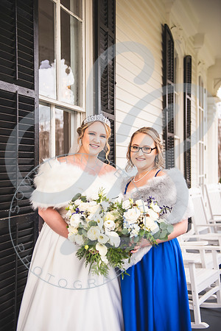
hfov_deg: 31.9
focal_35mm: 42
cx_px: 110
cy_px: 166
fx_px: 387
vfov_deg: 46.4
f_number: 2.8
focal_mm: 42
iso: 100
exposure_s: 1/250
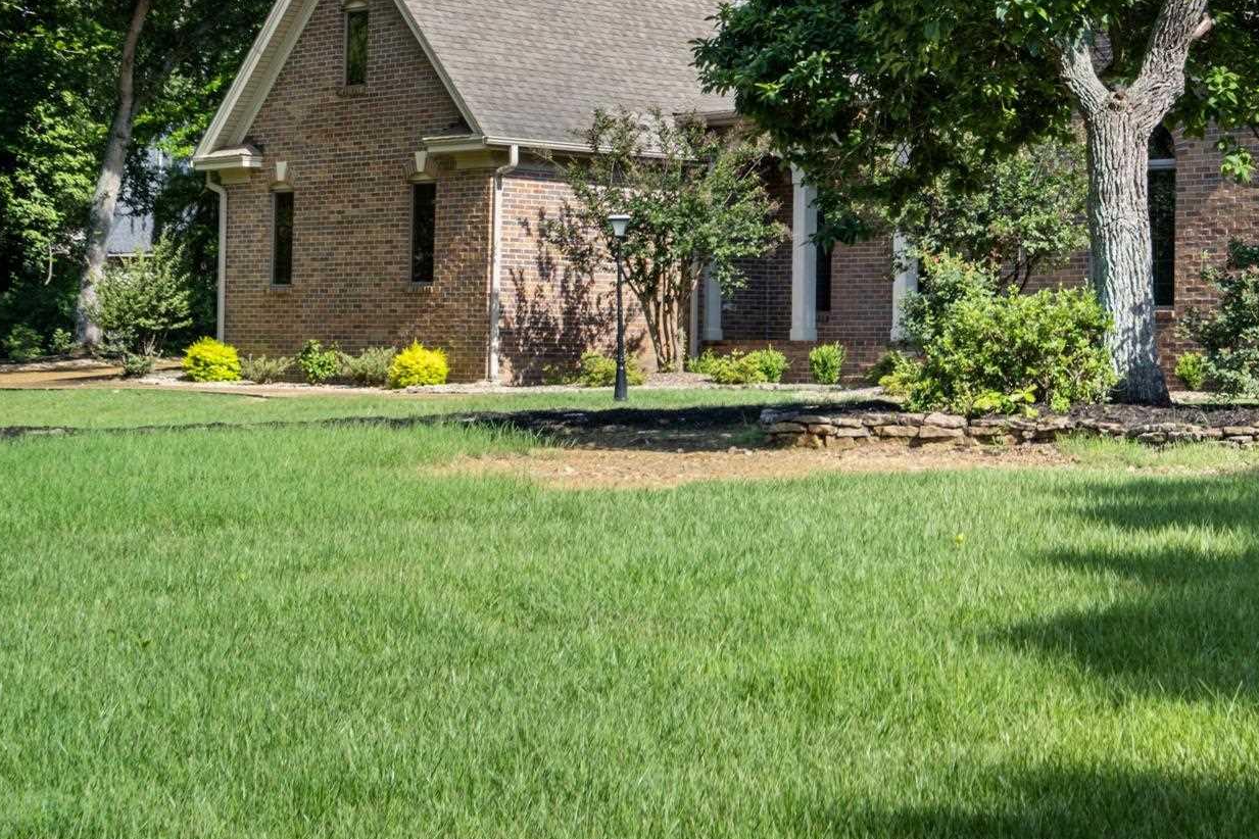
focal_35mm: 73
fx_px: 2553
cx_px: 990
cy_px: 211
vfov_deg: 18.6
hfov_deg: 27.2
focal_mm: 24
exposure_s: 1/80
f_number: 7.1
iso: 400
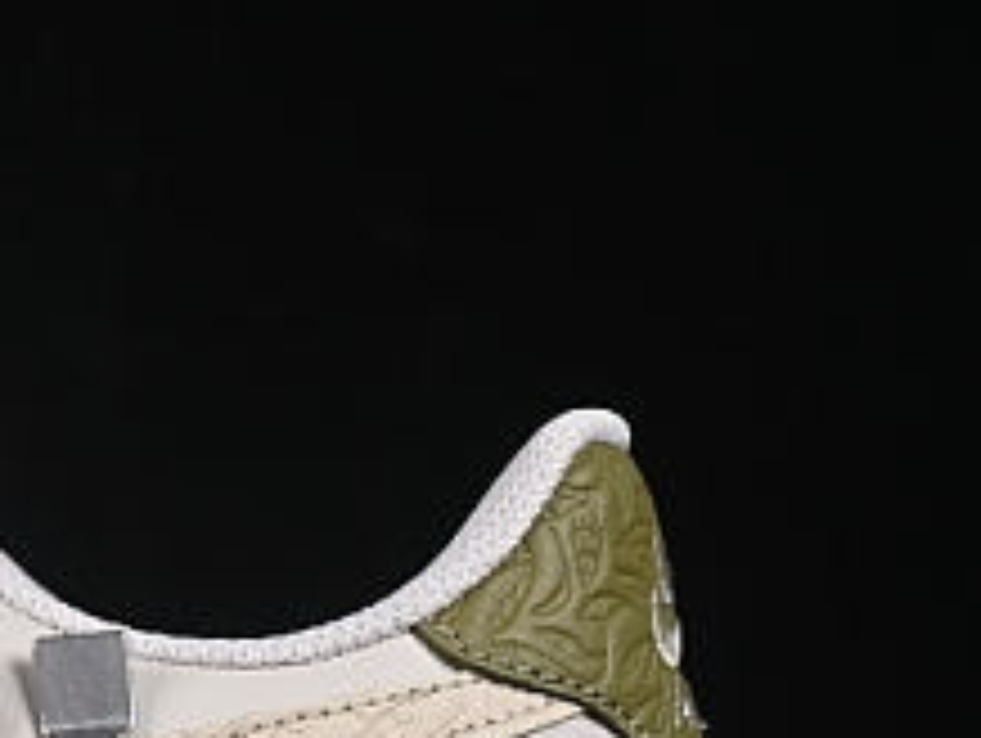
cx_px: -472
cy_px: 686
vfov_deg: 5.6
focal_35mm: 264
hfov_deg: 7.4
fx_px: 7490
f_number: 8
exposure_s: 1/80
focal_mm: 50
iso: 160
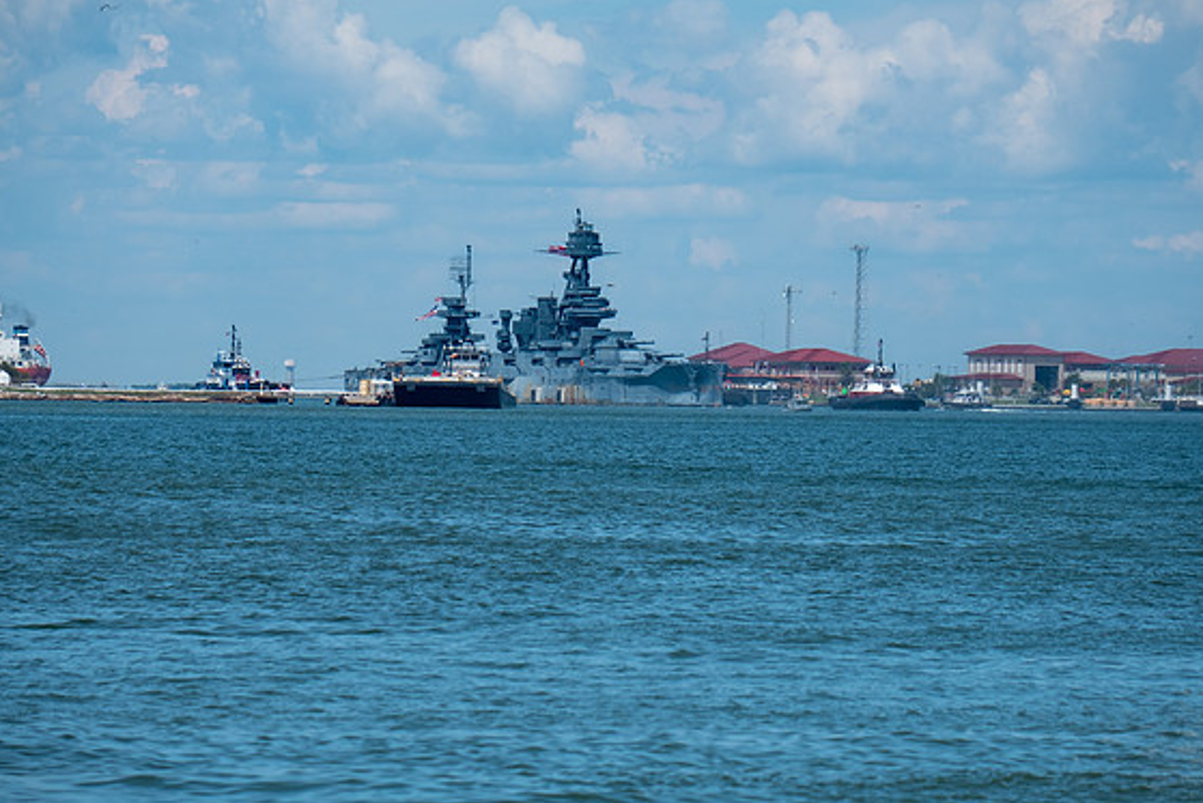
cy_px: 397
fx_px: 10695
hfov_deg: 6.4
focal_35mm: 320
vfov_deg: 4.3
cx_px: 618
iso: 200
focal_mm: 200
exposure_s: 1/1700
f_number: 5.6
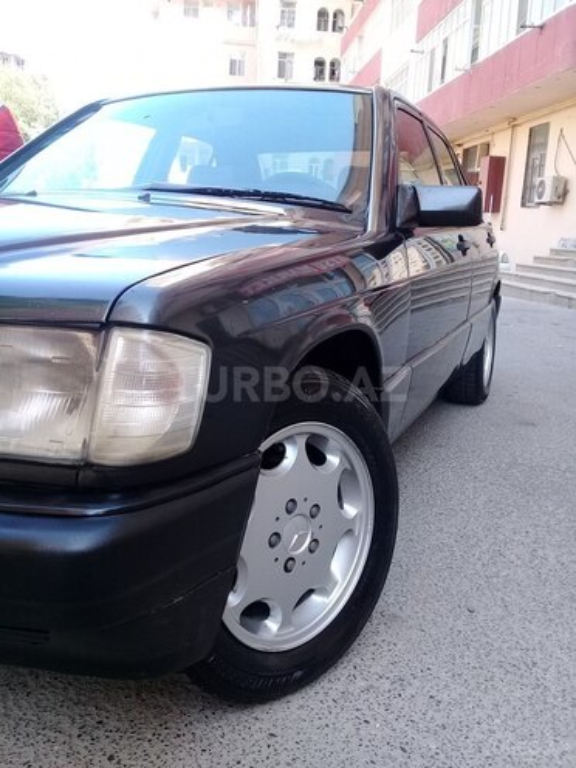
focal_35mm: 31
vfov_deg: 58.4
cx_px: 288
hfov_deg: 45.4
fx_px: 688
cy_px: 384
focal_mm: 3.3
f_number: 2.2
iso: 64
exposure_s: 1/133
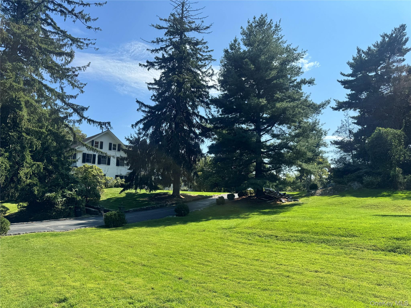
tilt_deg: +9.1
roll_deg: -1.1
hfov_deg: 71.6
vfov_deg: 56.8
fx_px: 285
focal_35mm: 24
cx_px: 206
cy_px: 154
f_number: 1.78
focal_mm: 6.76
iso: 80
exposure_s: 1/3802
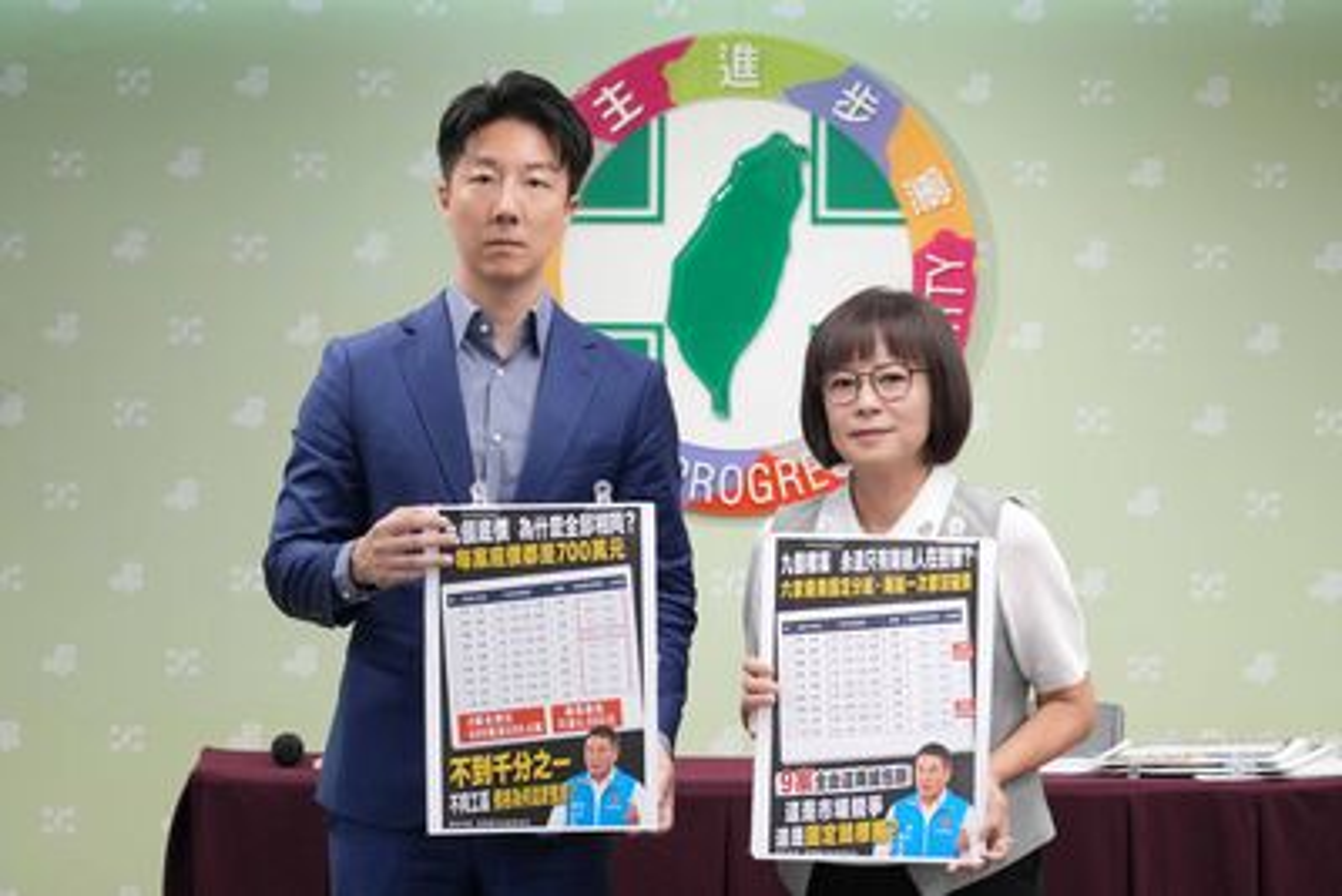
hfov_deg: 15.7
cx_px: 671
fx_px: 4866
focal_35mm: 130
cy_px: 448
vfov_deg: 10.5
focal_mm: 87
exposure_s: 1/160
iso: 2500
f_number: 5.6
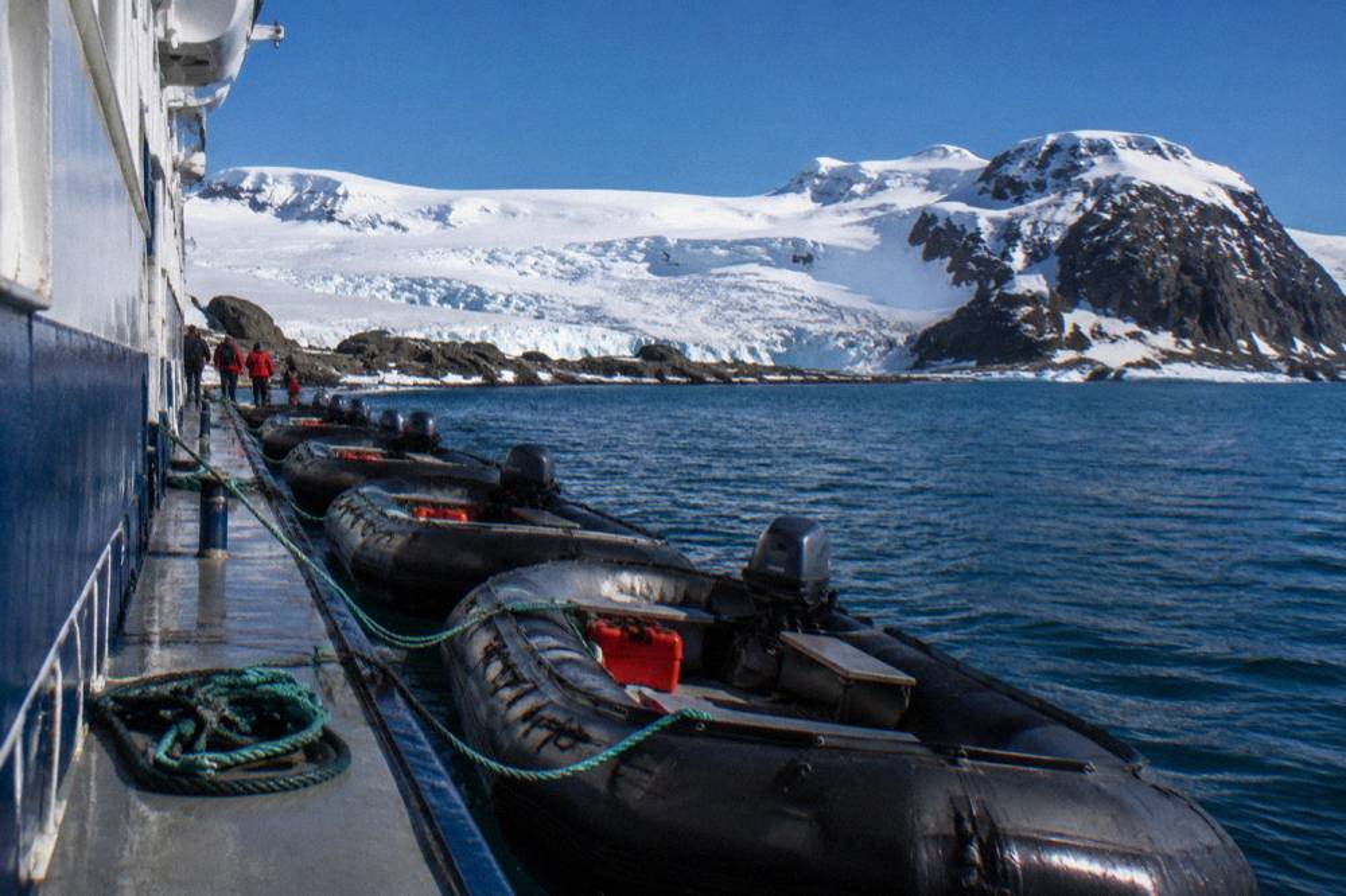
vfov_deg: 46.4
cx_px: 673
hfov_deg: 65.5
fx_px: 1046
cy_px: 448
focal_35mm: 28
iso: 320
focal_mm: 28
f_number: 5.6
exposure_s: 1/500
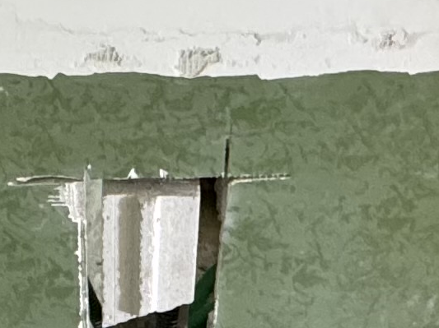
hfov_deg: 18.4
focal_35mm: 106
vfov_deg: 13.5
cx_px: 74
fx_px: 1343
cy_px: 402
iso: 400
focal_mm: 2.22
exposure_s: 1/50
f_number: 2.2
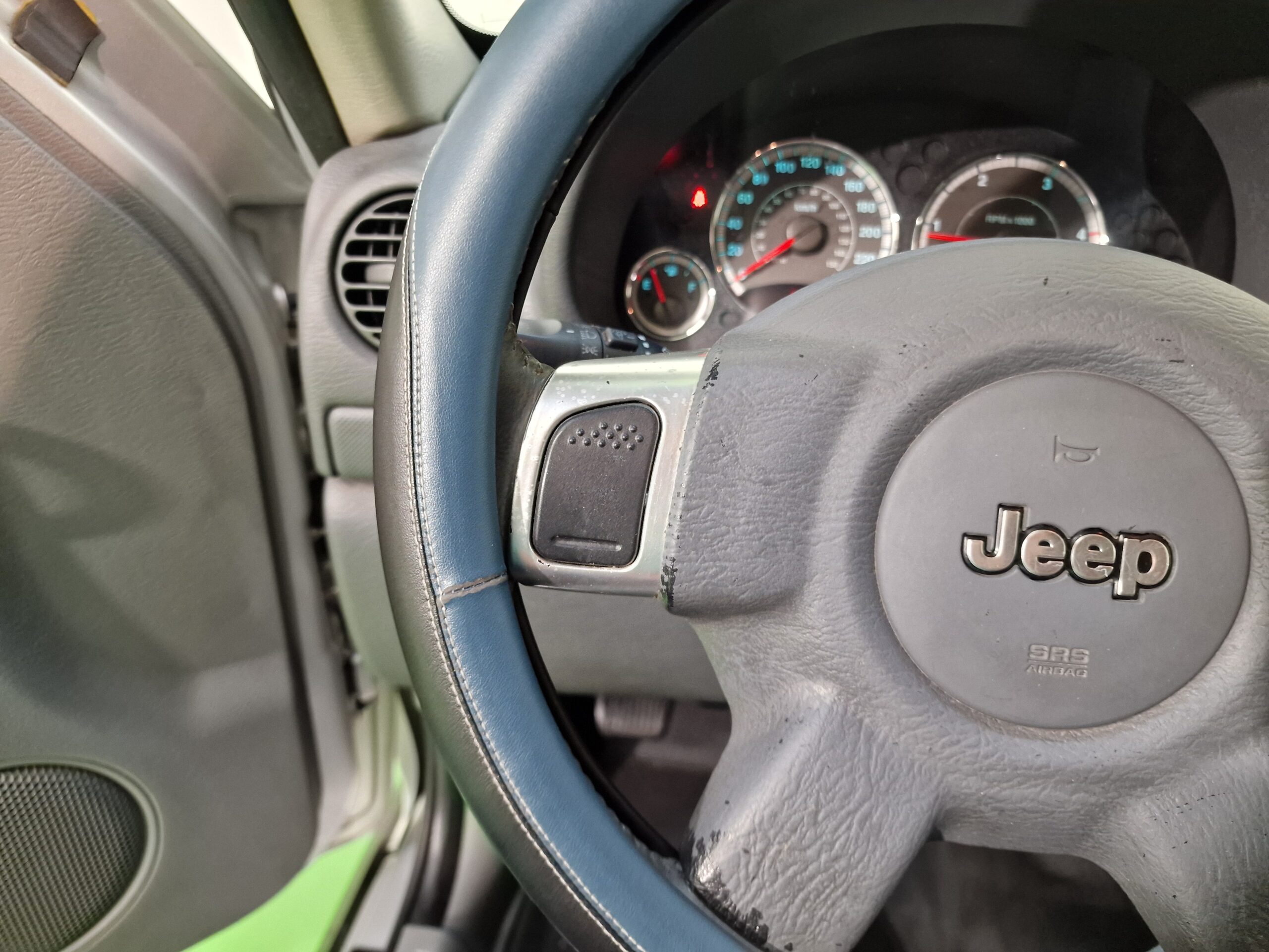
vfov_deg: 58.9
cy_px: 476
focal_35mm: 23
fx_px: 843
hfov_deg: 73.9
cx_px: 634
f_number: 1.8
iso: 400
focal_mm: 6.4
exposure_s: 1/33
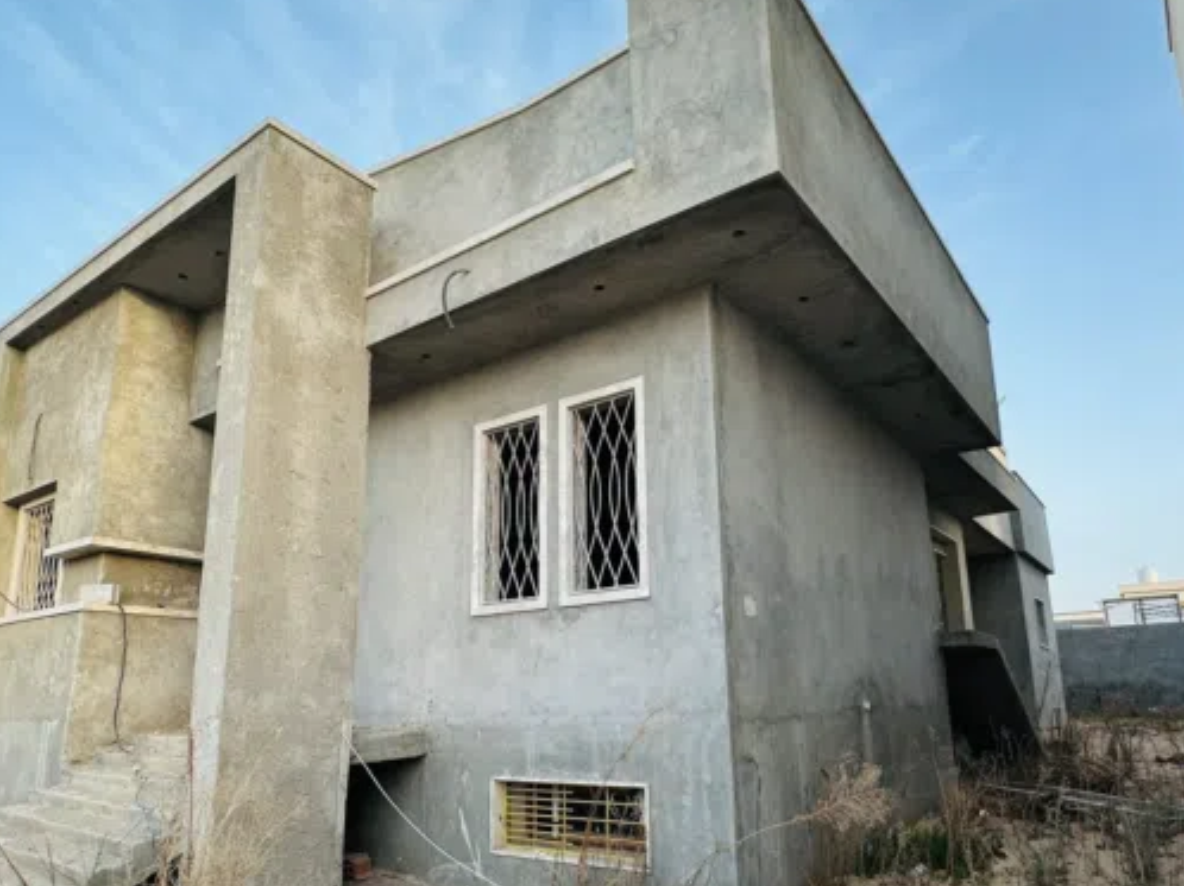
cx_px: 606
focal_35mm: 18
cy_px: 515
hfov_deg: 87.8
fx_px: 615
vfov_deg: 71.1
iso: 50
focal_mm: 2.22
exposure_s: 1/99
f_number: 2.2
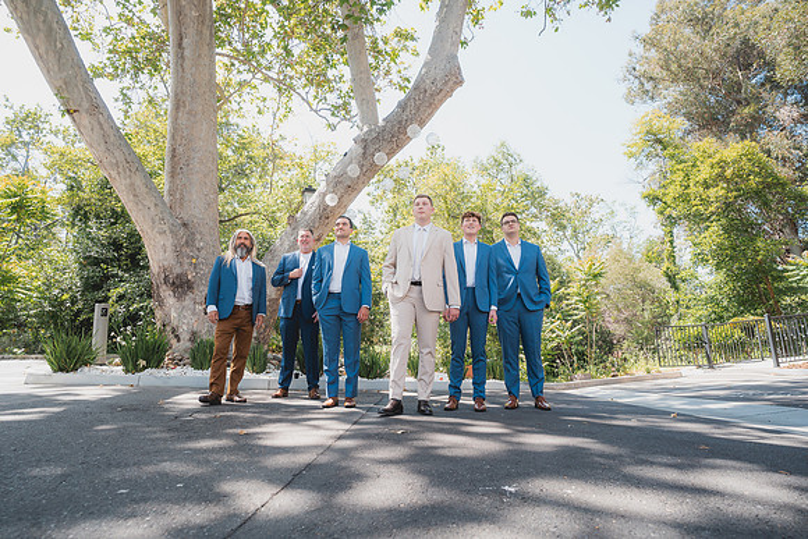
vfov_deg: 67.4
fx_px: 404
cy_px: 270
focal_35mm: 18
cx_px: 404
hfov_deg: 90.0
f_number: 3.5
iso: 200
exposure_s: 1/200
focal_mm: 18
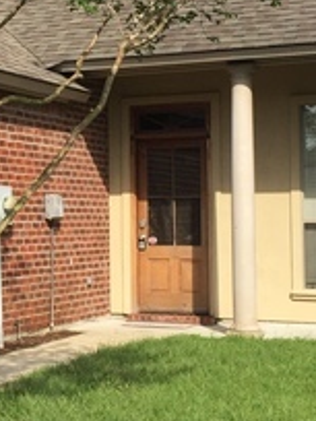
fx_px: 1156
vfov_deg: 20.6
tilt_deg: +2.7
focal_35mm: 95
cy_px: 166
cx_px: -72
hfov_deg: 15.0
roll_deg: +0.1
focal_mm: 4.15
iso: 32
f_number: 2.2
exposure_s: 1/1980
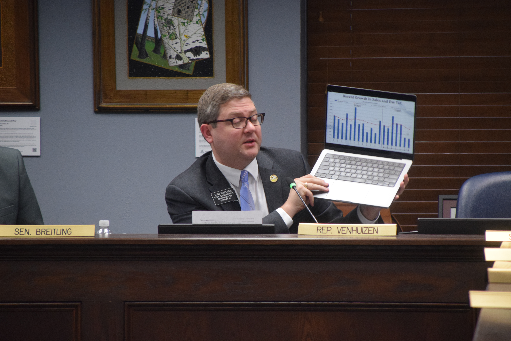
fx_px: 4258
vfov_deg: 4.6
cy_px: 170
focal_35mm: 300
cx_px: 256
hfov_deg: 6.9
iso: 2200
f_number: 6.3
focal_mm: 200
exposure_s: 1/125
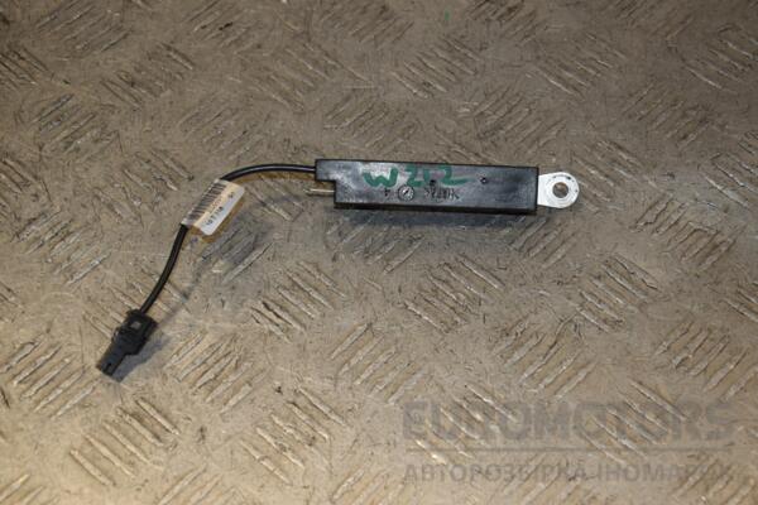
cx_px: 379
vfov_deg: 17.5
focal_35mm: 78
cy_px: 252
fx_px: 1642
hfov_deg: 26.0
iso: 800
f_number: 7.1
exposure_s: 1/200
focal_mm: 52
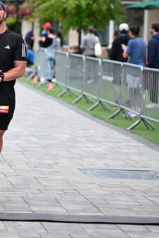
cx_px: 24
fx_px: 1179
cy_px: 52
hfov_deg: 7.7
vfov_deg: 11.5
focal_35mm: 178
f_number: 2.8
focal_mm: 101
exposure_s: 1/2000
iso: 640
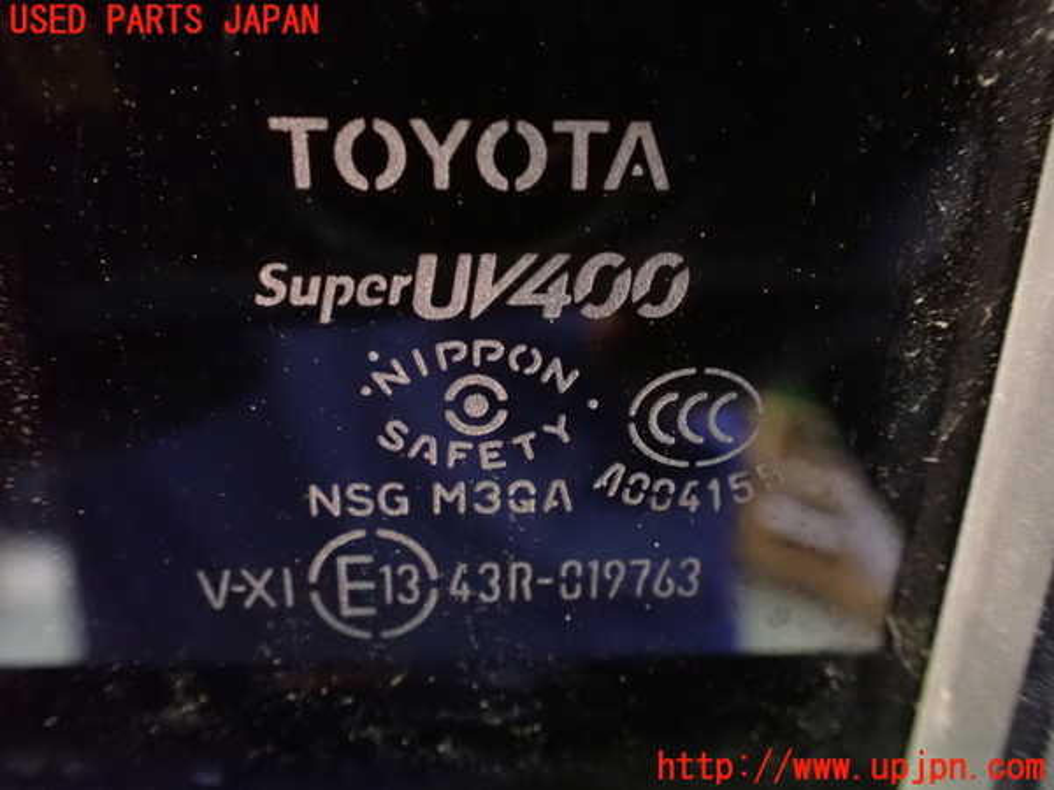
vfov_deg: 46.8
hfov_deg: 60.0
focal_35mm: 30
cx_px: 527
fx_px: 913
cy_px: 395
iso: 1600
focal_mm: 5.4
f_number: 2.3
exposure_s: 1/10
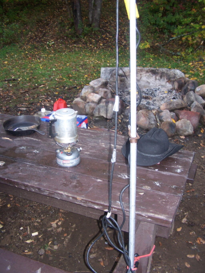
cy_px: 136
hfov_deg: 37.7
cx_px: 102
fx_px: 300
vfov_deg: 49.0
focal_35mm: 38
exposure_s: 1/60
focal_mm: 6.3
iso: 140
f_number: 2.8
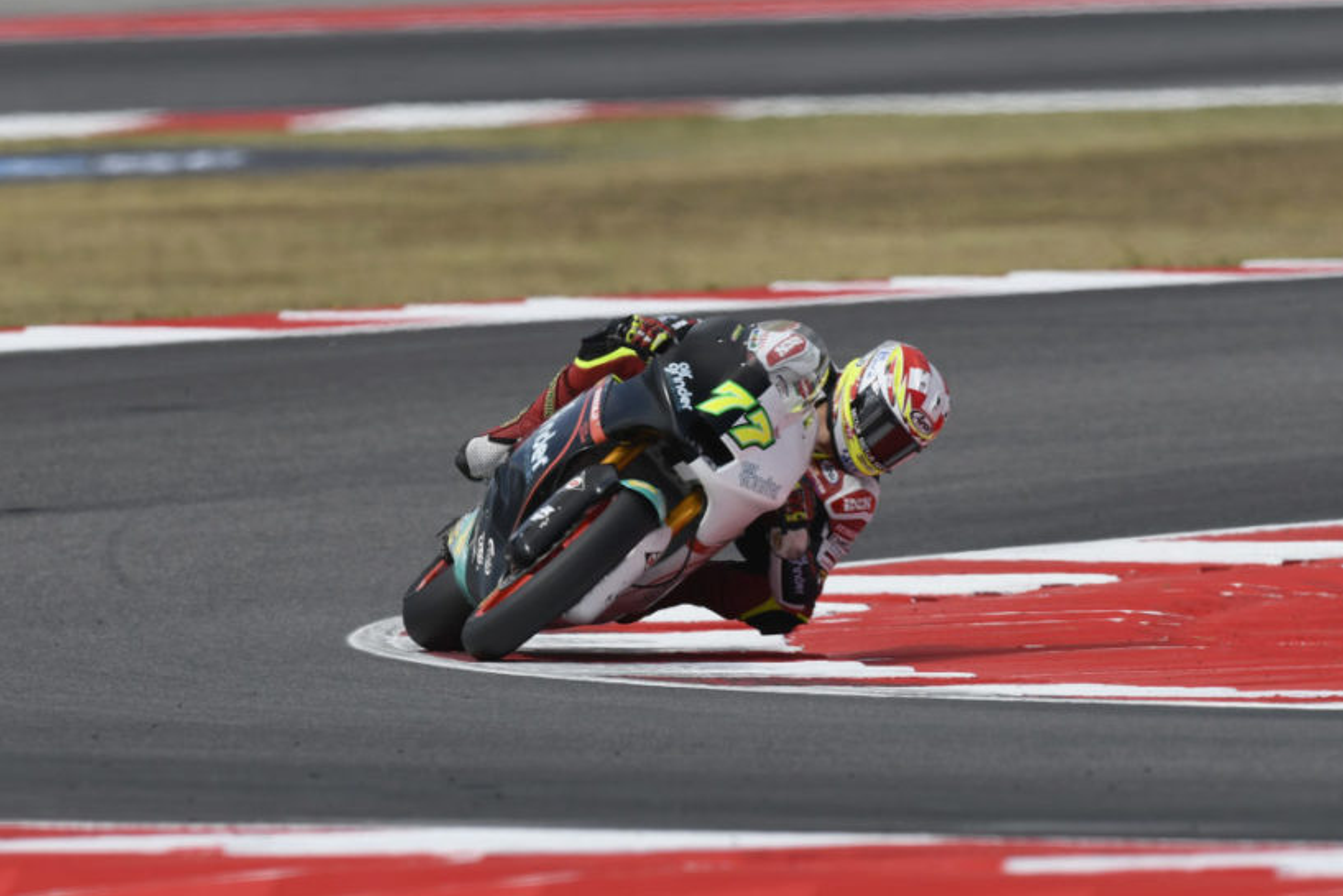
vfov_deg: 1.4
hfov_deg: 2.1
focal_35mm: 996
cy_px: 487
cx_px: 730
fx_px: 37160
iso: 320
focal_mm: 600
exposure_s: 1/1600
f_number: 6.3
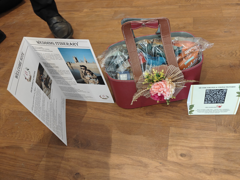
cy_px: 88
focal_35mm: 26
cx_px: 133
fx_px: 180
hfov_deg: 67.1
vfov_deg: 53.1
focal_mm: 6.06
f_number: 1.6
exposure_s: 1/200
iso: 2000
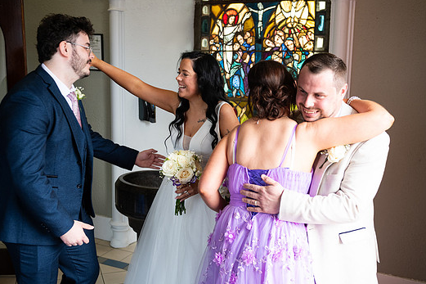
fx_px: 461
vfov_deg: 34.2
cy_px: 135
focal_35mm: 39
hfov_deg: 49.6
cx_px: 213
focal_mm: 35
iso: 640
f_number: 3.5
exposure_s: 1/160
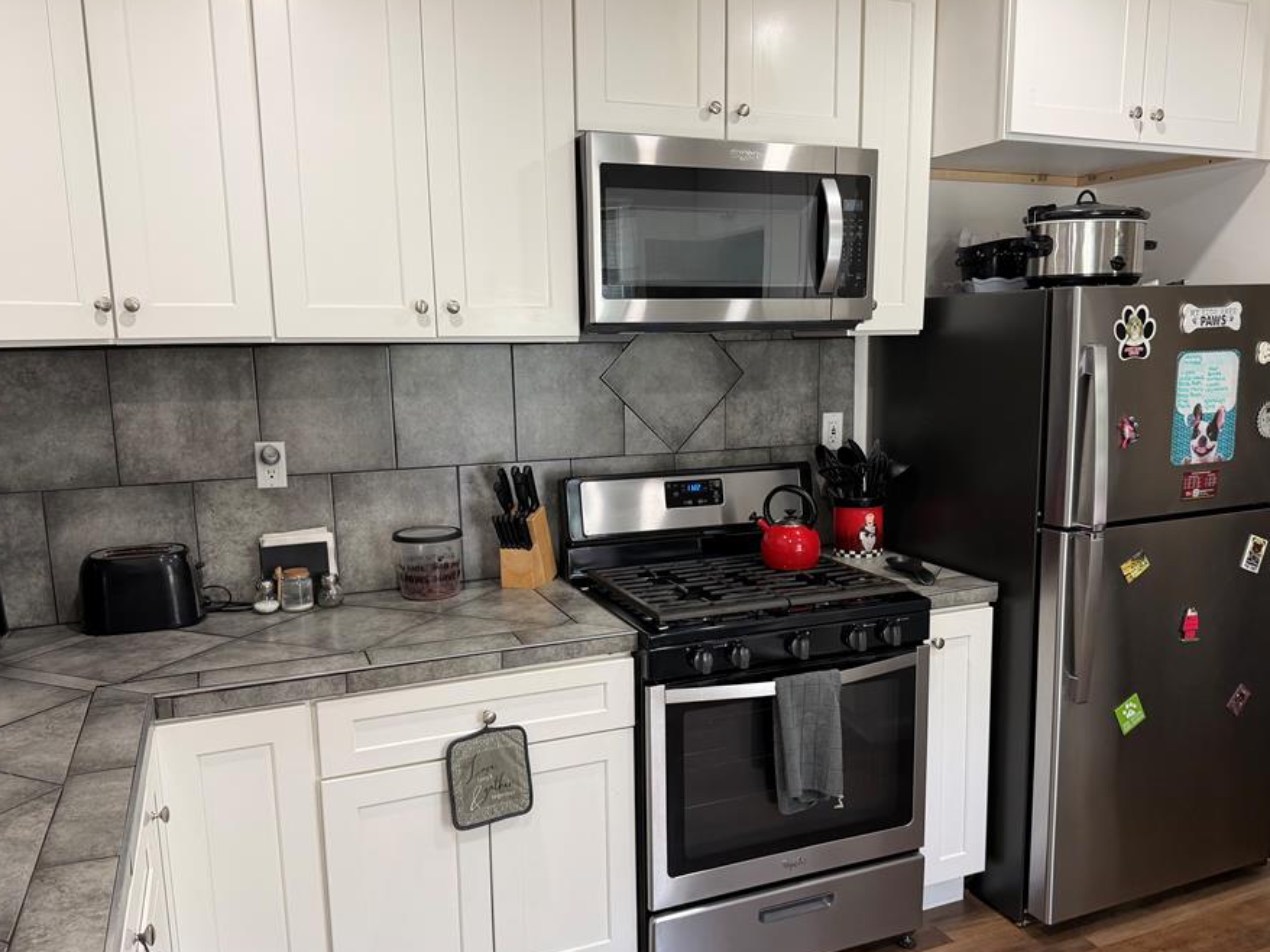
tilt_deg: -8.5
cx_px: 657
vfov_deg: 49.7
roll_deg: +0.8
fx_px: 1027
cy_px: 519
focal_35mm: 28
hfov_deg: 63.4
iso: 200
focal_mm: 6.76
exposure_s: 1/120
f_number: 1.78
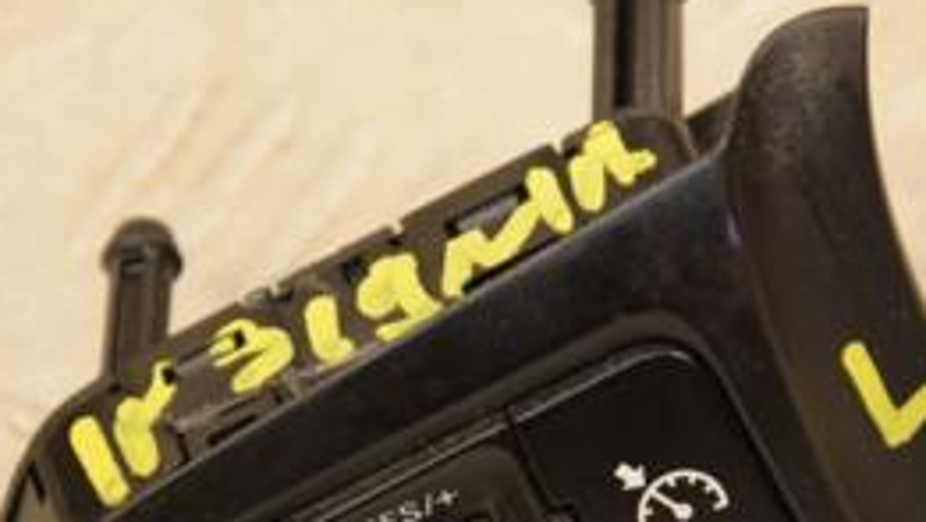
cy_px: 433
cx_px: 617
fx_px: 7982
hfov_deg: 6.6
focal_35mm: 325
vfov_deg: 3.7
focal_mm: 90
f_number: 5.6
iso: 800
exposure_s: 1/200
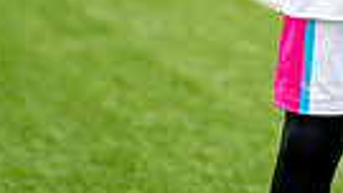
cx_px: 411
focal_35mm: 272
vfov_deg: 4.4
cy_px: -136
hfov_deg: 7.9
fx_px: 2474
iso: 100
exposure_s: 1/6400
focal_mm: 50
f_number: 1.2
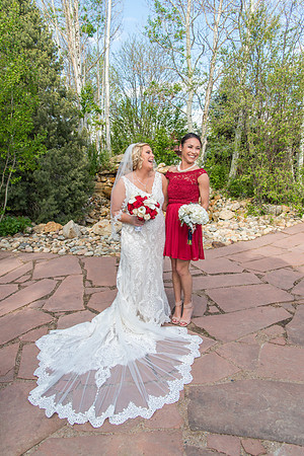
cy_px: 228
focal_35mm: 24
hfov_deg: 53.1
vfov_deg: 73.7
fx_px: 304
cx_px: 152
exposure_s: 1/250
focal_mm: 24
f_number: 5
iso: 100
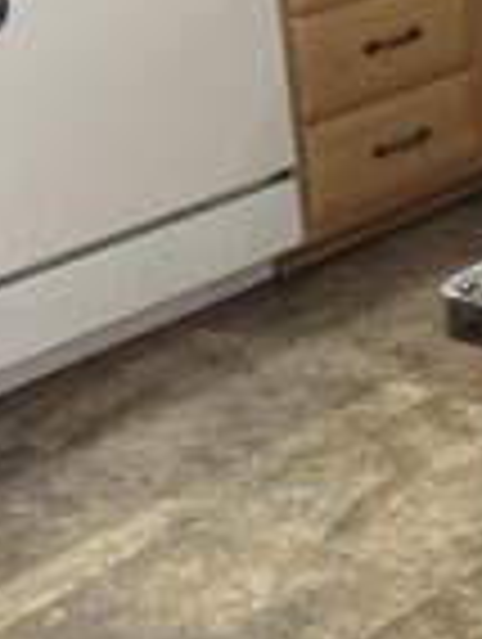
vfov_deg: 17.9
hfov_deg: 11.9
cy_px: 50
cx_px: 1045
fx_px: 1999
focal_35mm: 108
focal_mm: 6.86
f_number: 1.78
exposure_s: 1/60
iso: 320
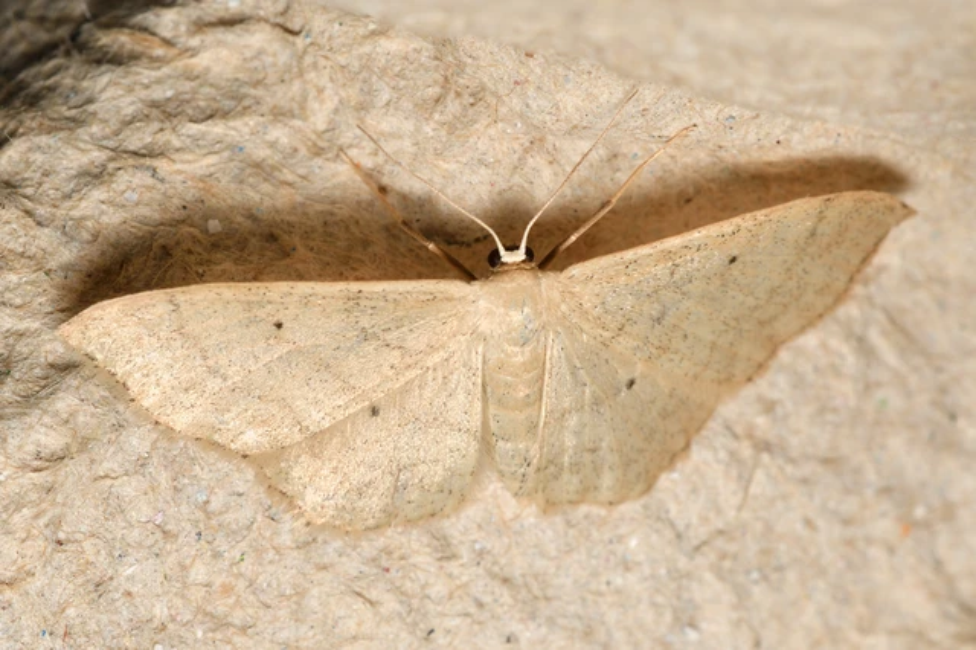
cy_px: 325
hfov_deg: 9.2
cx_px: 488
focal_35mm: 225
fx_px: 6097
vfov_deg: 6.1
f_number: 10
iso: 100
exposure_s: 1/250
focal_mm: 150
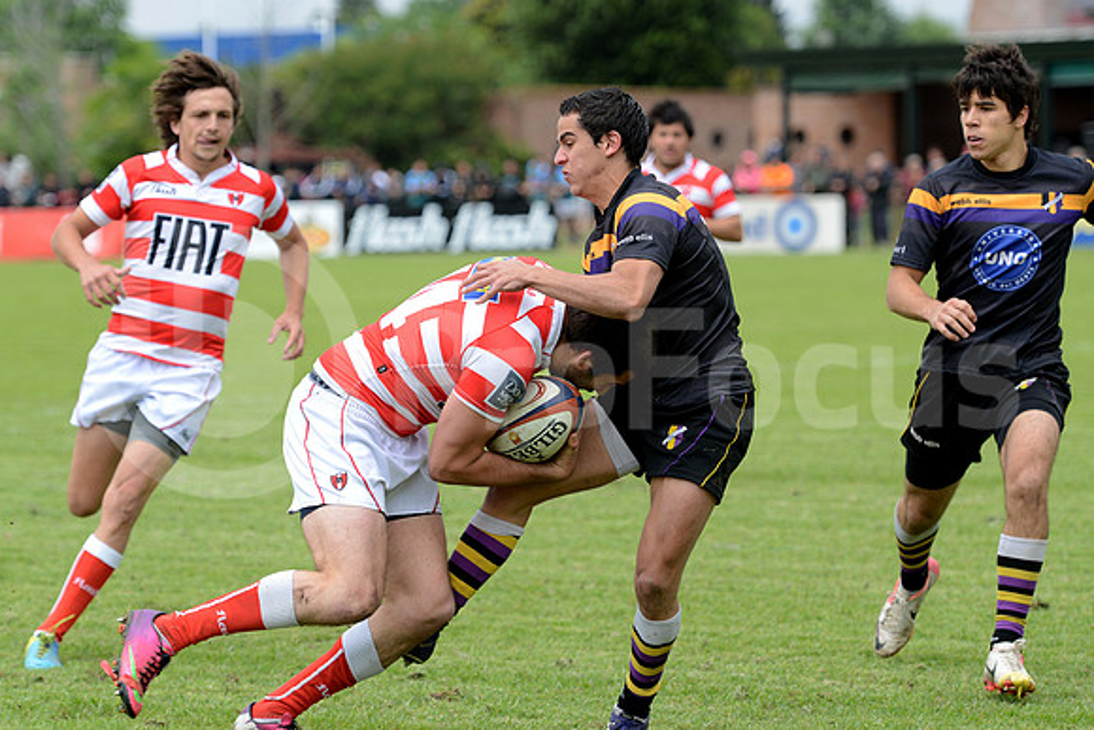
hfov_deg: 12.8
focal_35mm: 160
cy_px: 365
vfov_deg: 8.6
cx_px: 547
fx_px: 4863
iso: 400
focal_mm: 160
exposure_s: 1/1250
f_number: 4
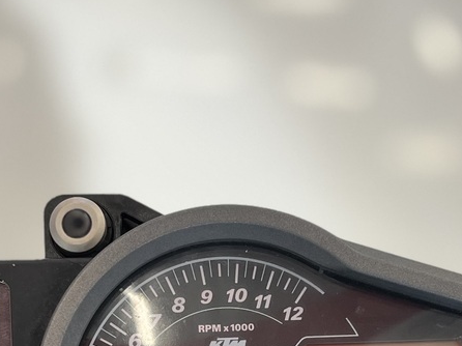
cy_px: 496
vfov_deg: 16.3
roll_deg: -14.2
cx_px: 270
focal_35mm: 84
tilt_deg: -41.9
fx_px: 1120
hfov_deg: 23.3
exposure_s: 1/100
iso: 80
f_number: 1.6
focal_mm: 5.1
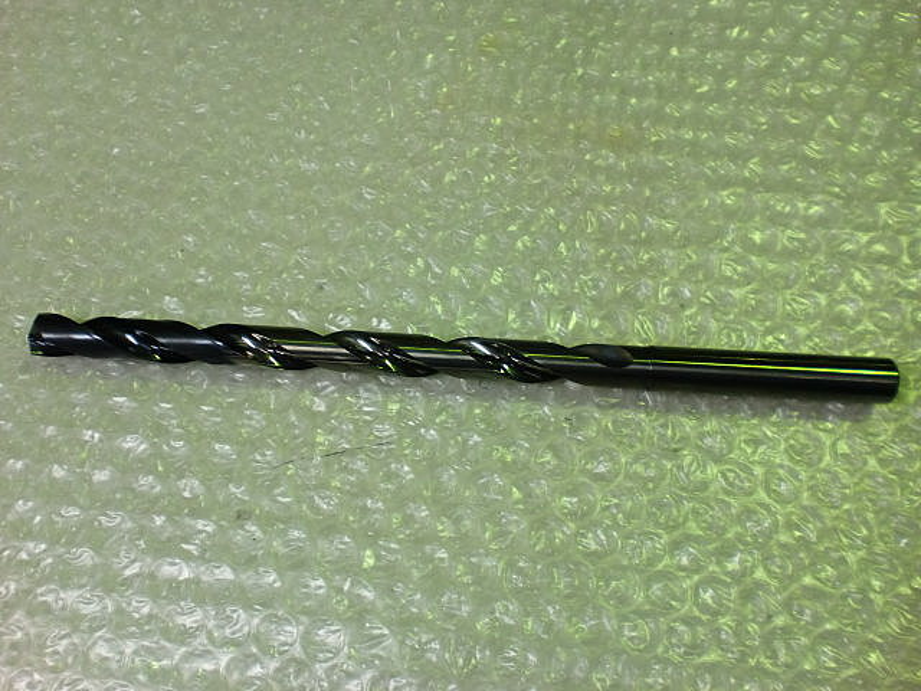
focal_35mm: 35
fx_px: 931
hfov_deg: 52.6
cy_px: 346
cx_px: 460
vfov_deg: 40.7
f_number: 3.1
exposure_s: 1/60
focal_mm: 6.3
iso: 160
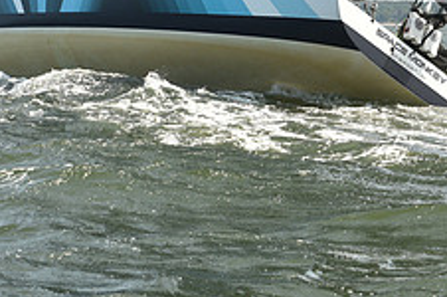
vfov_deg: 7.5
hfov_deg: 11.4
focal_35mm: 180
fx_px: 2232
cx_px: 95
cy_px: -58
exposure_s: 1/800
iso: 250
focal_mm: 70
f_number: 6.3
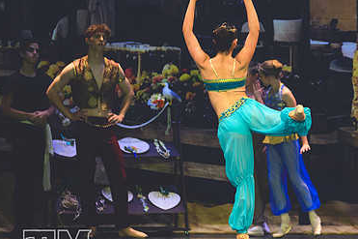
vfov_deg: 3.6
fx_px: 3837
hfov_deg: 5.3
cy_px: 139
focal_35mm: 386
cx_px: 267
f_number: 2.8
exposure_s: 1/500
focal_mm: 165
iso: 1400
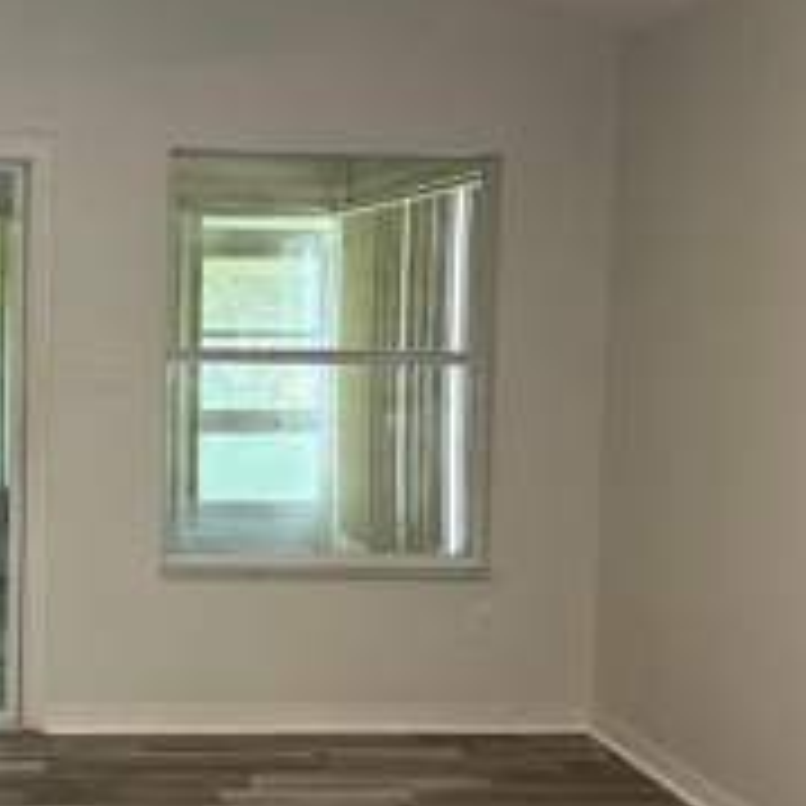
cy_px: 396
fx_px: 1502
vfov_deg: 30.0
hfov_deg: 29.2
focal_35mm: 57
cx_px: 131
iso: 200
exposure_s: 1/120
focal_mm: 6.86
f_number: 1.78
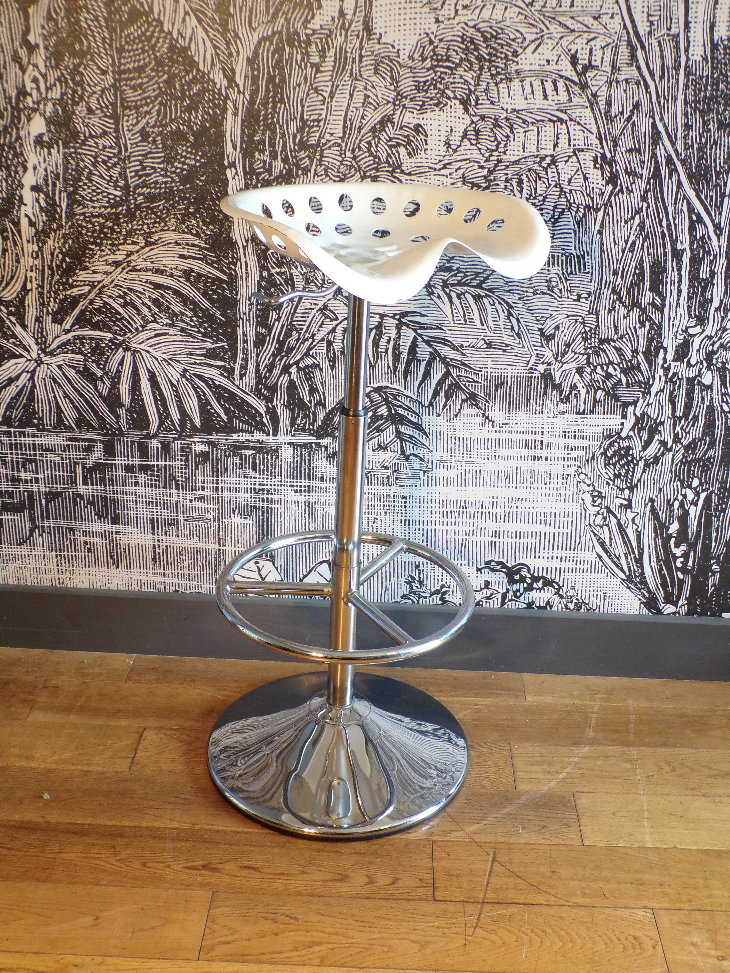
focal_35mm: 37
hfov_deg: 38.7
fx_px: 1040
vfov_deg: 50.1
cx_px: 365
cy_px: 486
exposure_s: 1/17
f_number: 3.3
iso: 267
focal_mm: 6.6
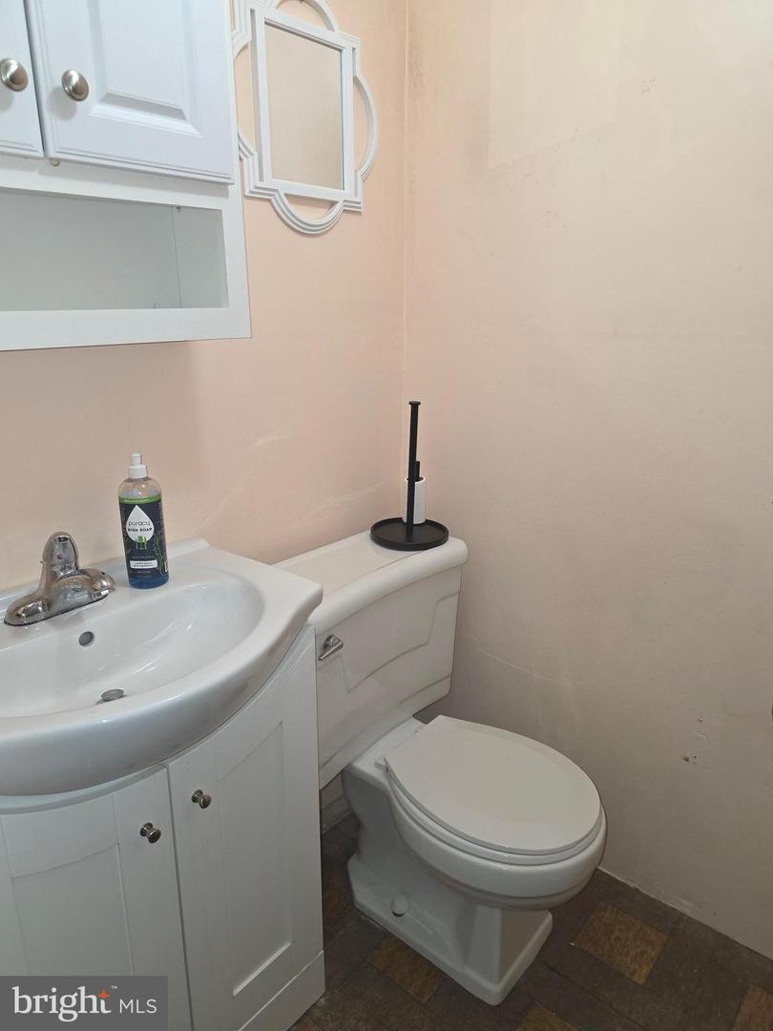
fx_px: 685
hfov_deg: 58.9
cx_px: 386
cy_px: 516
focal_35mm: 23
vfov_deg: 73.9
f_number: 1.7
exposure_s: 1/60
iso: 80
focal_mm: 6.3
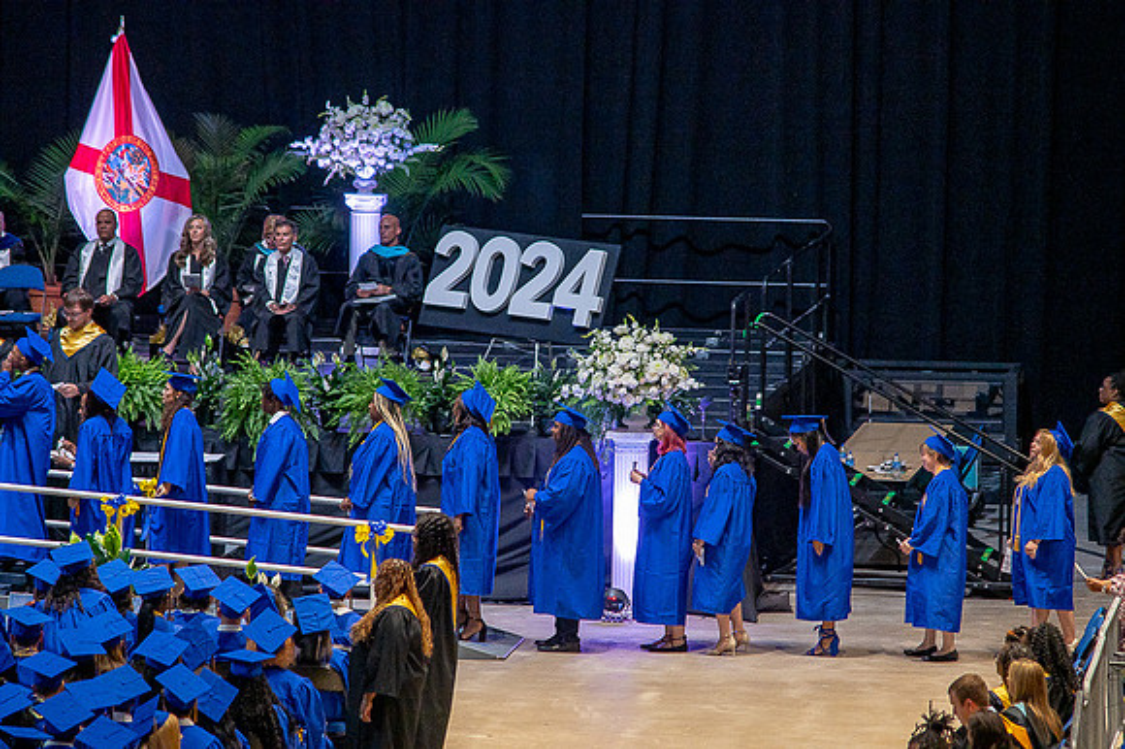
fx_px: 7808
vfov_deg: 5.5
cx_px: 562
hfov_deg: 8.2
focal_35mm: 250
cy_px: 374
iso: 1600
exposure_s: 1/200
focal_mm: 250
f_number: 5.6
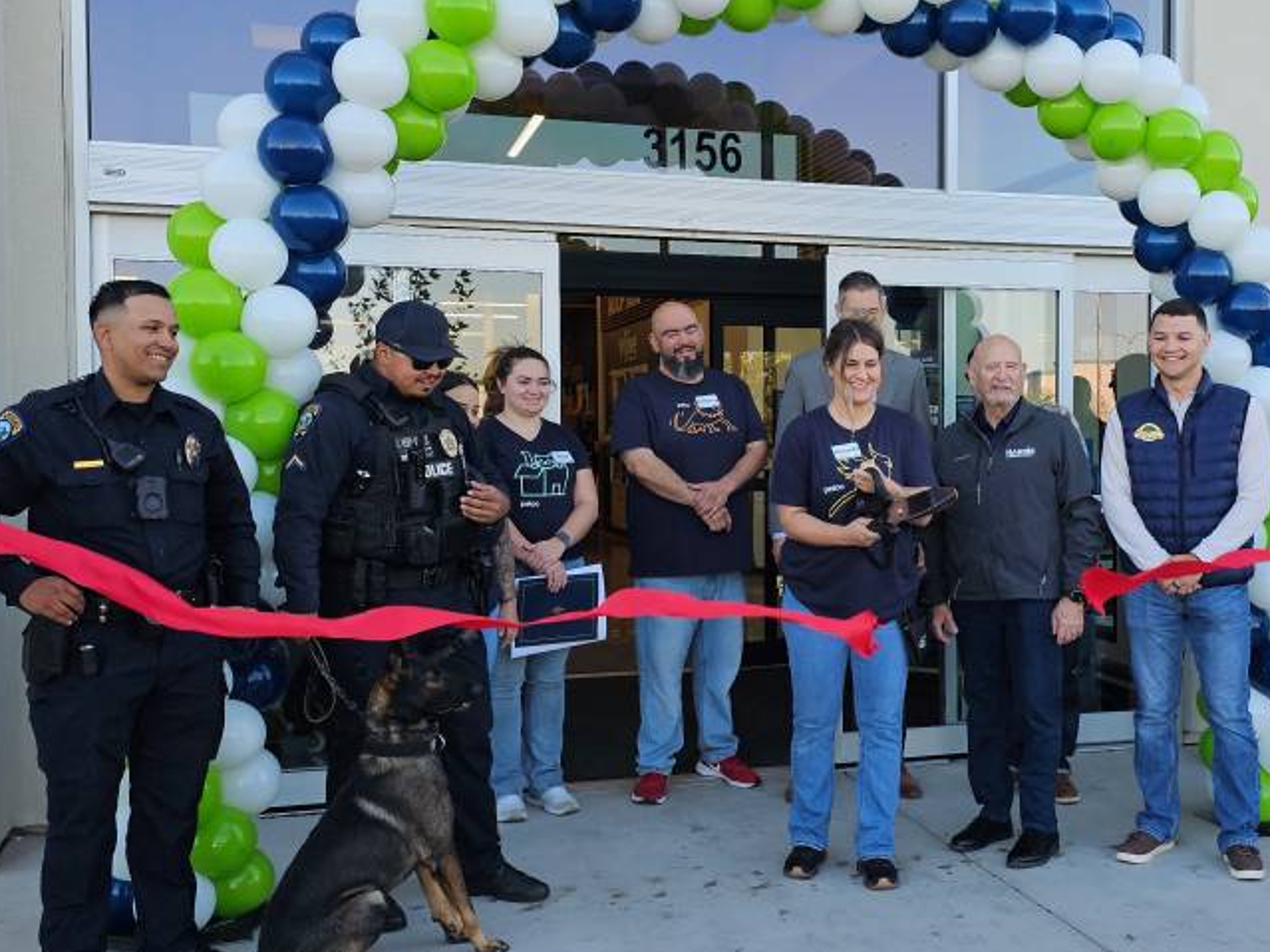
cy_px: 455
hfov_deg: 50.5
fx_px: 1321
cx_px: 839
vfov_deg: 39.6
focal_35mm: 36
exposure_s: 1/120
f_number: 1.7
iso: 16
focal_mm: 6.3
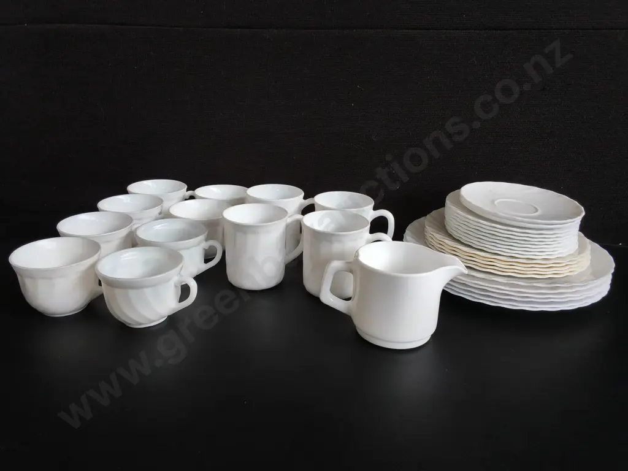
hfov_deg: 65.3
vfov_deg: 51.4
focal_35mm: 27
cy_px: 236
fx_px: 490
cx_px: 314
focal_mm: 2.87
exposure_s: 1/100
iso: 50
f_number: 2
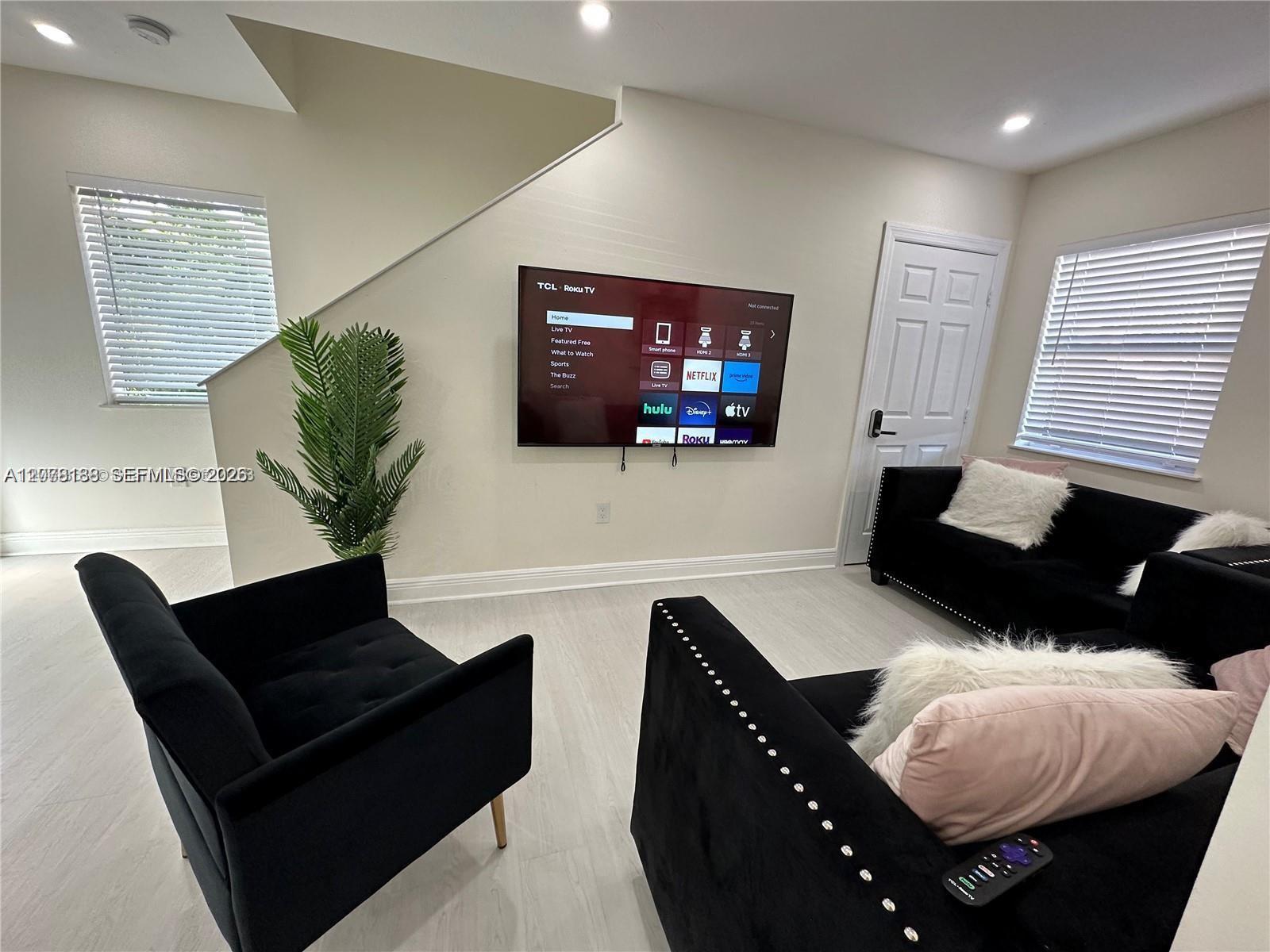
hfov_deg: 102.1
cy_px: 476
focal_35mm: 14
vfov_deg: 85.7
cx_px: 635
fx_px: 514
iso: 200
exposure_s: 1/120
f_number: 2.2
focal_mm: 2.22
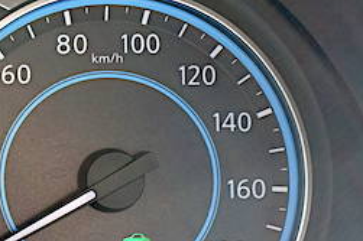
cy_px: 119
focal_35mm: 156
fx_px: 1572
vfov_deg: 8.8
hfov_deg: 12.4
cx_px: -211
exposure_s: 1/50
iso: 160
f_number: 2.8
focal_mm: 18.1
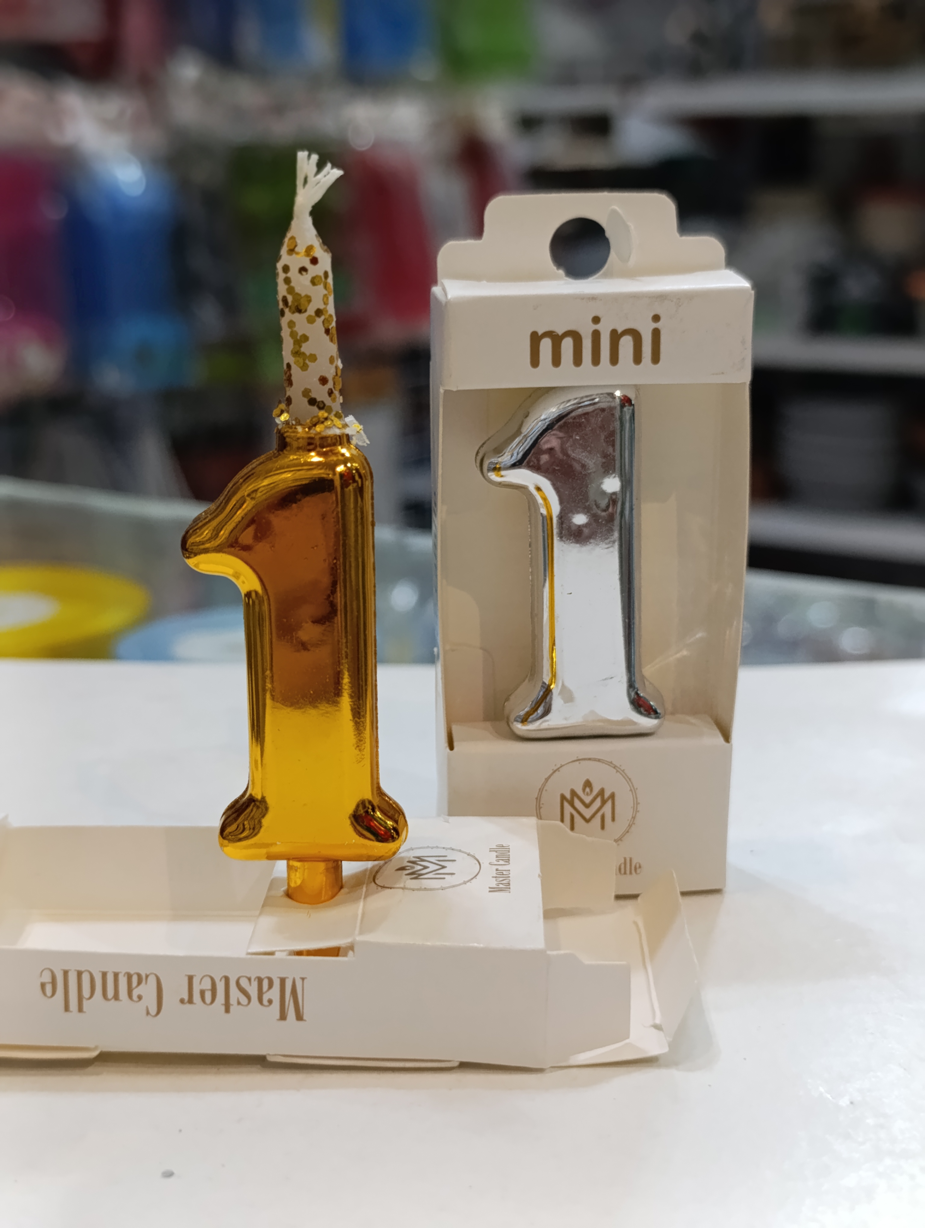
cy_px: 614
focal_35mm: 46
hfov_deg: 31.6
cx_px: 462
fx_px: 1635
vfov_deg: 41.2
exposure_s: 1/100
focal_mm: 6.14
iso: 800
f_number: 1.6
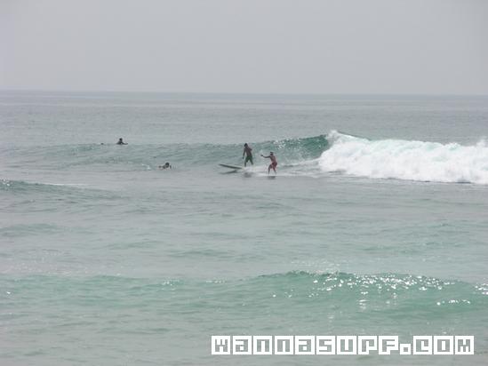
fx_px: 3948
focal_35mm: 280
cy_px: 183
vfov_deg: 5.3
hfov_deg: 7.1
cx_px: 244
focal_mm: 71.2
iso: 50
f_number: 6.6
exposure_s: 1/397
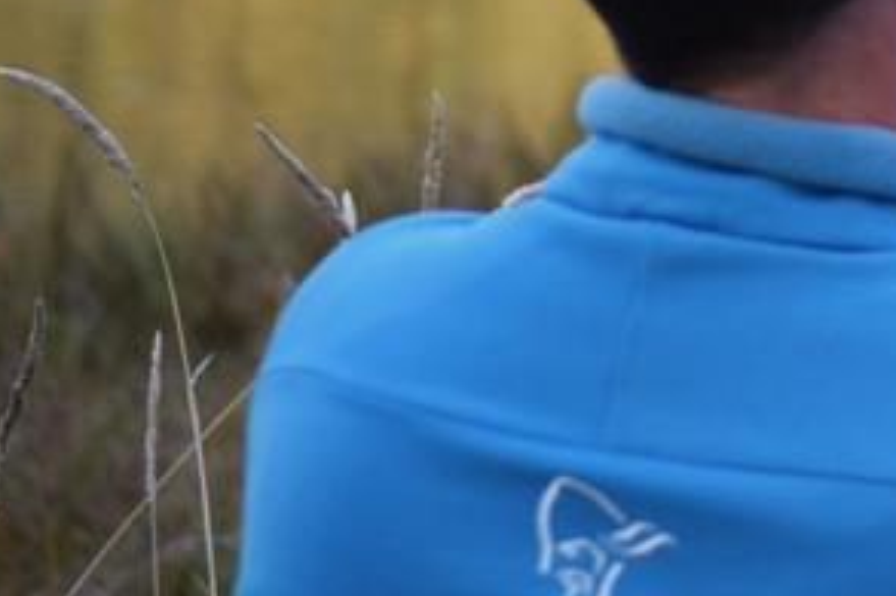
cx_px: 1697
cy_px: -379
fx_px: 11468
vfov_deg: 3.0
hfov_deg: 4.4
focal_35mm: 461
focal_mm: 75
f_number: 5.6
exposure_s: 1/125
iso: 400
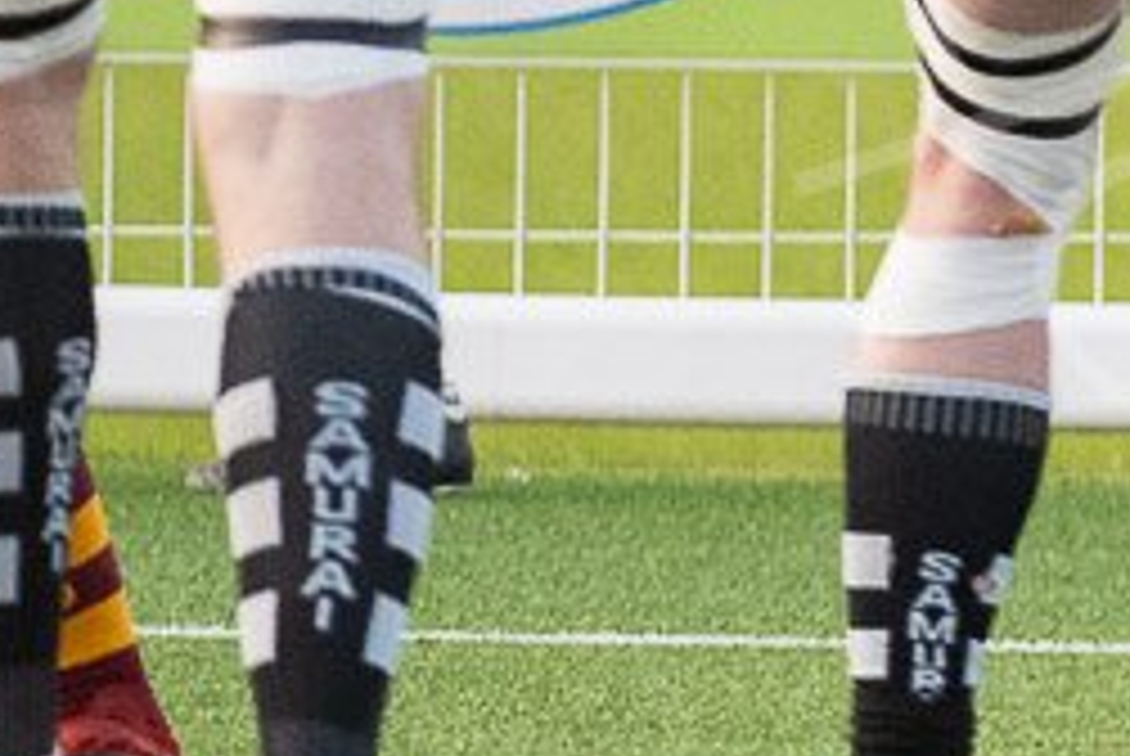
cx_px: 3460
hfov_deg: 1.1
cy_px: -929
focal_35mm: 1838
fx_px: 57759
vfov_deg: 0.7
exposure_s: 1/1600
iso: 1800
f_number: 4
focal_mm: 260
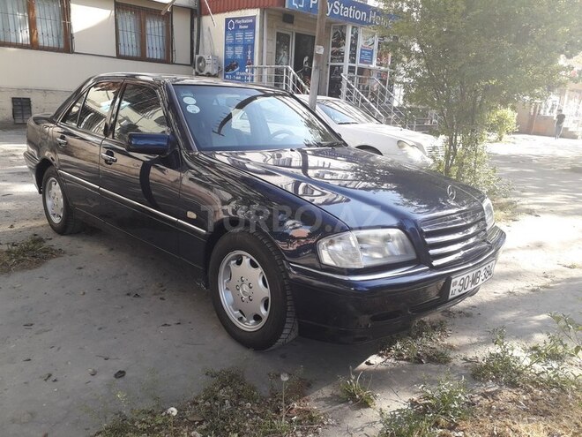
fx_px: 454
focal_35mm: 27
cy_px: 218
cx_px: 291
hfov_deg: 65.3
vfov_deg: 51.4
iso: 40
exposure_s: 1/194
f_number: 1.9
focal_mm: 3.6
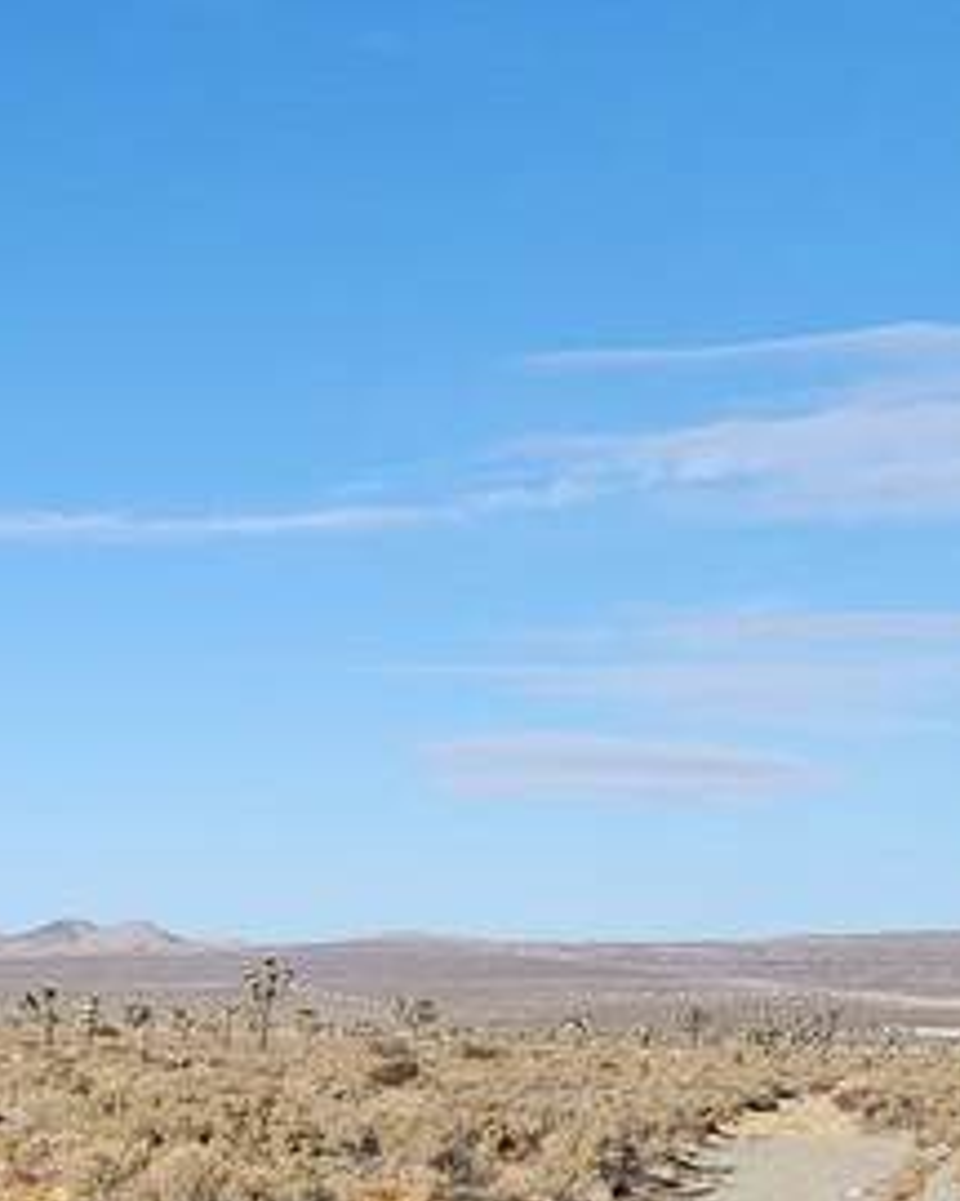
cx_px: -1040
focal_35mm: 85
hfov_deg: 14.5
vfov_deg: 22.2
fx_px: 3019
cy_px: 956
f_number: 1.8
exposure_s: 1/1307
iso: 12
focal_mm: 6.4
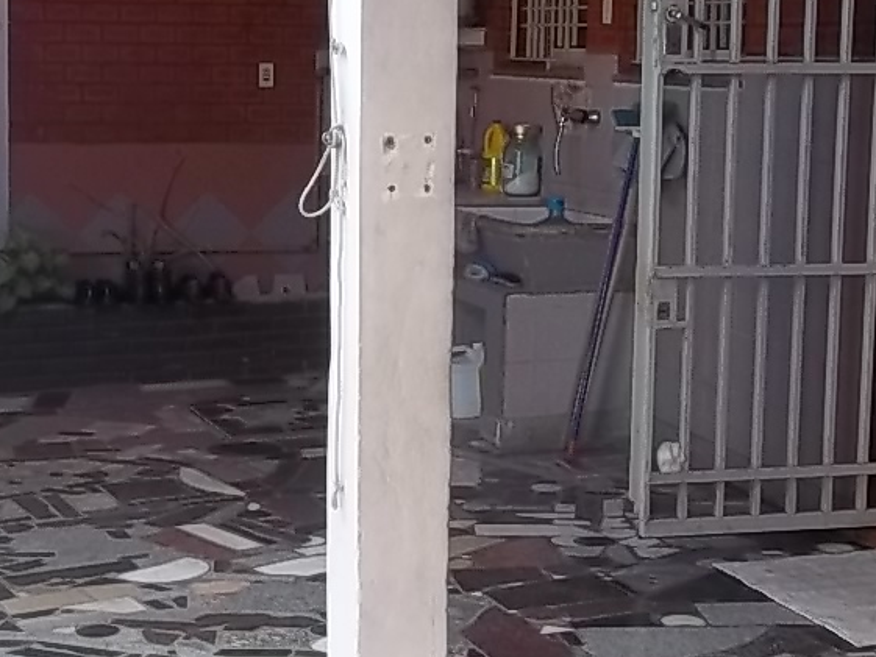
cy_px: 279
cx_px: 237
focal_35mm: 73
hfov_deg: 26.4
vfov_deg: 20.2
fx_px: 1848
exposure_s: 1/50
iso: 80
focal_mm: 5.7
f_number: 2.9
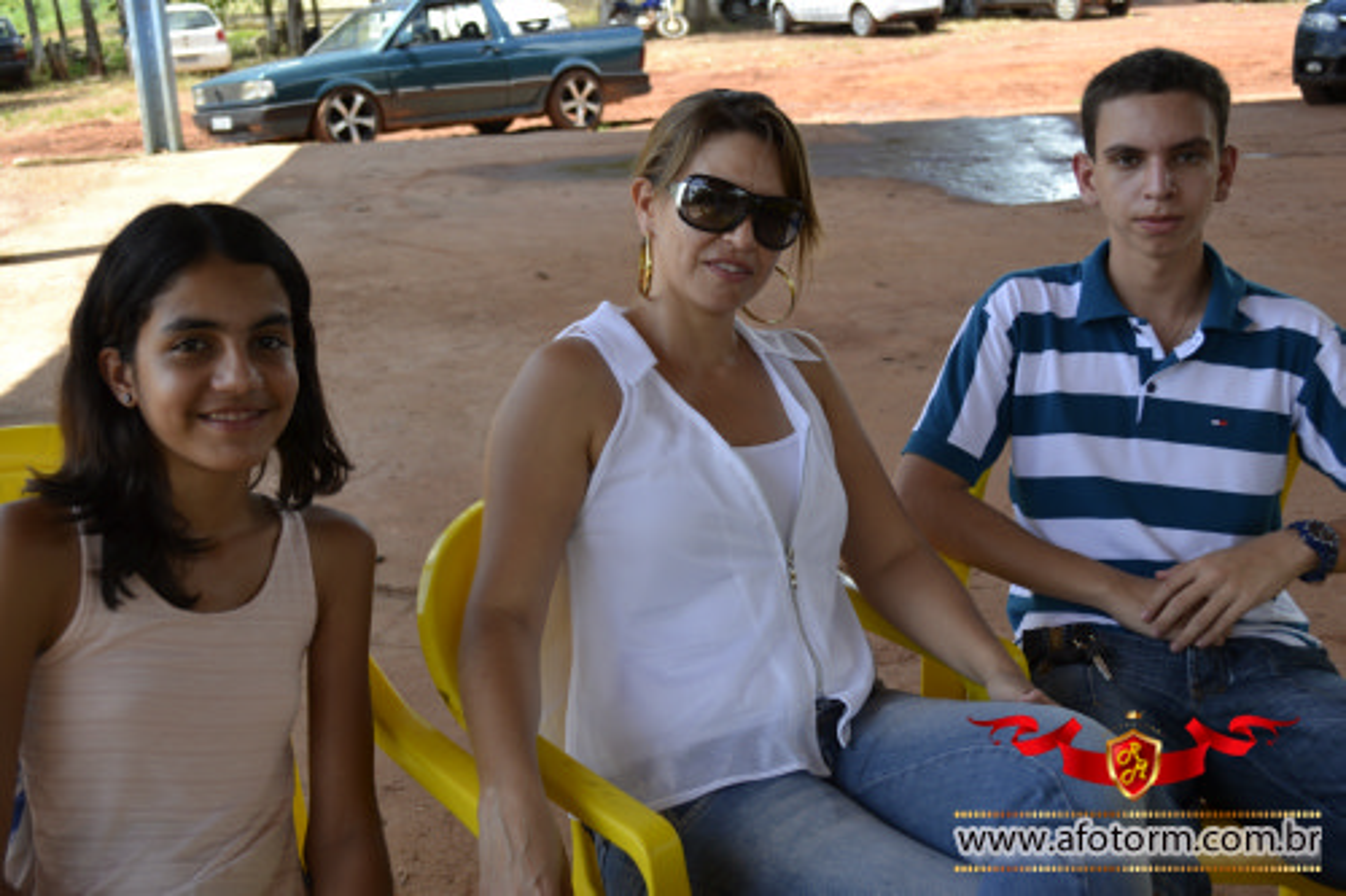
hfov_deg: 45.0
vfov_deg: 30.8
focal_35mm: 44
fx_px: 1626
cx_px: 673
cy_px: 448
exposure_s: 1/125
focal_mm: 29
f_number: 5.6
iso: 100
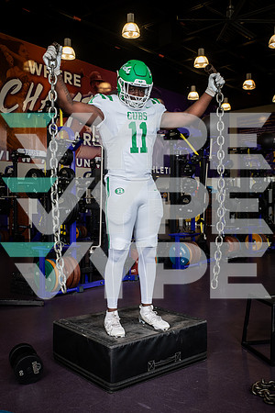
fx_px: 435
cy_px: 206
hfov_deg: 35.1
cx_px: 138
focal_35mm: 38
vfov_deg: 50.7
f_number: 7.1
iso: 800
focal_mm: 38
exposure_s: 1/250
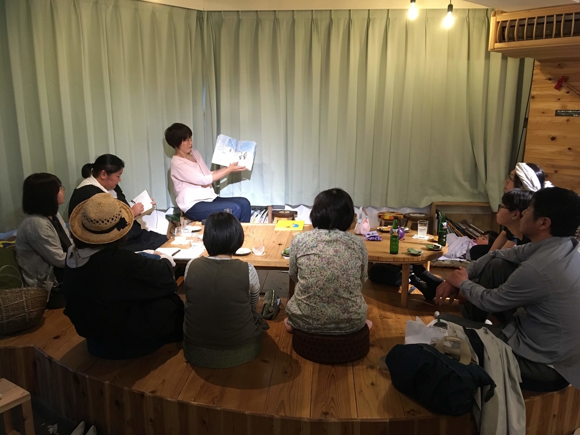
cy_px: 218
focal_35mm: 29
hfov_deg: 61.7
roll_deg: -0.4
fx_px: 486
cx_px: 290
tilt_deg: -11.9
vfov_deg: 48.2
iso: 200
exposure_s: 1/24
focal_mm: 4.15
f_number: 2.2
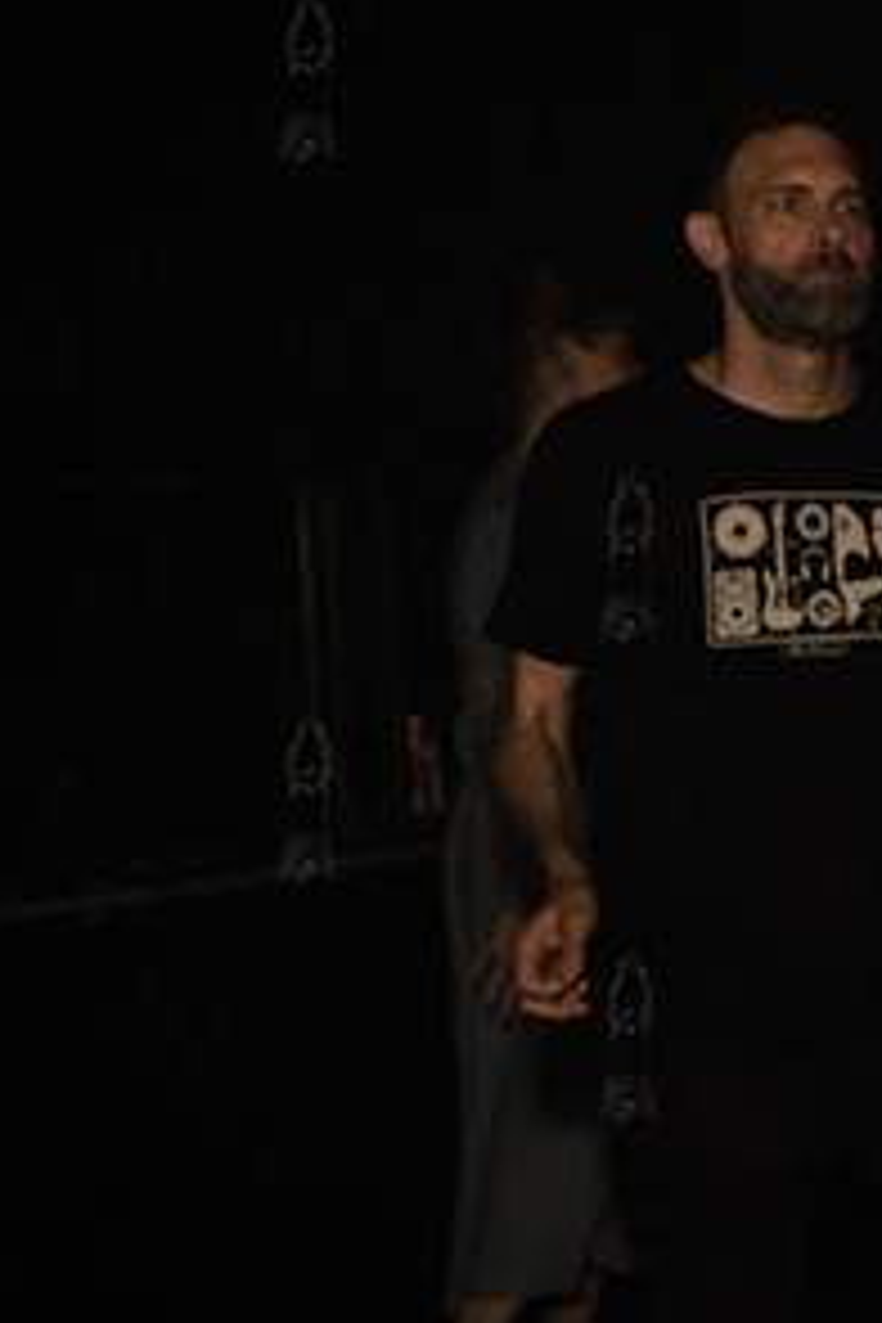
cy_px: 915
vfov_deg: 26.1
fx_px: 2830
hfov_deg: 15.9
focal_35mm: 77
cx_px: 1428
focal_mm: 26
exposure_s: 1/250
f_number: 3.5
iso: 2000
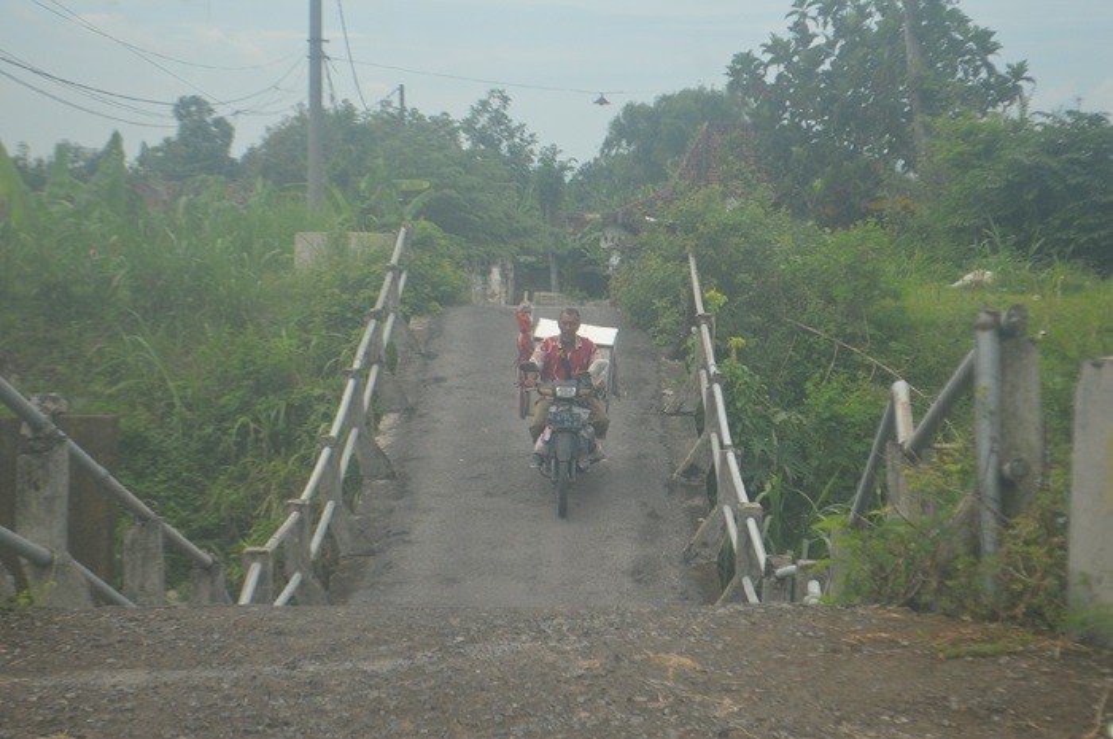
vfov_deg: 16.5
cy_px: 370
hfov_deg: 24.6
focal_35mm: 82
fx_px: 2548
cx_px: 556
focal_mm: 55
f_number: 5.6
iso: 400
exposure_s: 1/1600
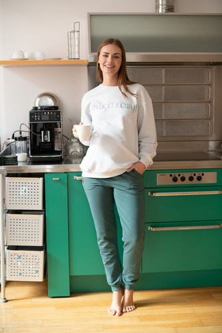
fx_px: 463
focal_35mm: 50
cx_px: 111
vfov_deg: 39.6
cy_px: 166
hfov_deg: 27.0
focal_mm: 50
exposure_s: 1/80
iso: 400
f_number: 2.5
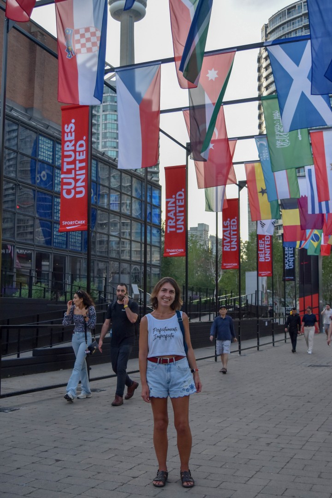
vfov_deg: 53.1
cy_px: 249
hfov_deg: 36.9
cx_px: 166
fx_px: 498
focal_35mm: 36
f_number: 4
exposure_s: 1/1000
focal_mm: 24
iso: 720
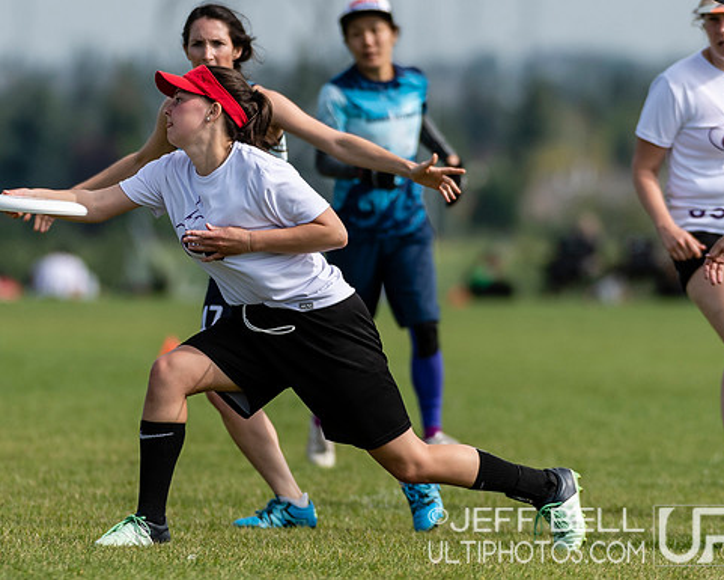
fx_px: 18946
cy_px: 181
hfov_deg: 2.2
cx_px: 294
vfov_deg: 1.8
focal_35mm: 884
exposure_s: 1/1250
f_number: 4
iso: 100
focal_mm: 300
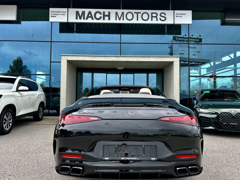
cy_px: 90
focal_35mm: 26
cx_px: 120
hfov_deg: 67.3
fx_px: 180
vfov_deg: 53.1
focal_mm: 5.7
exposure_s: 1/797
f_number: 1.5
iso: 50
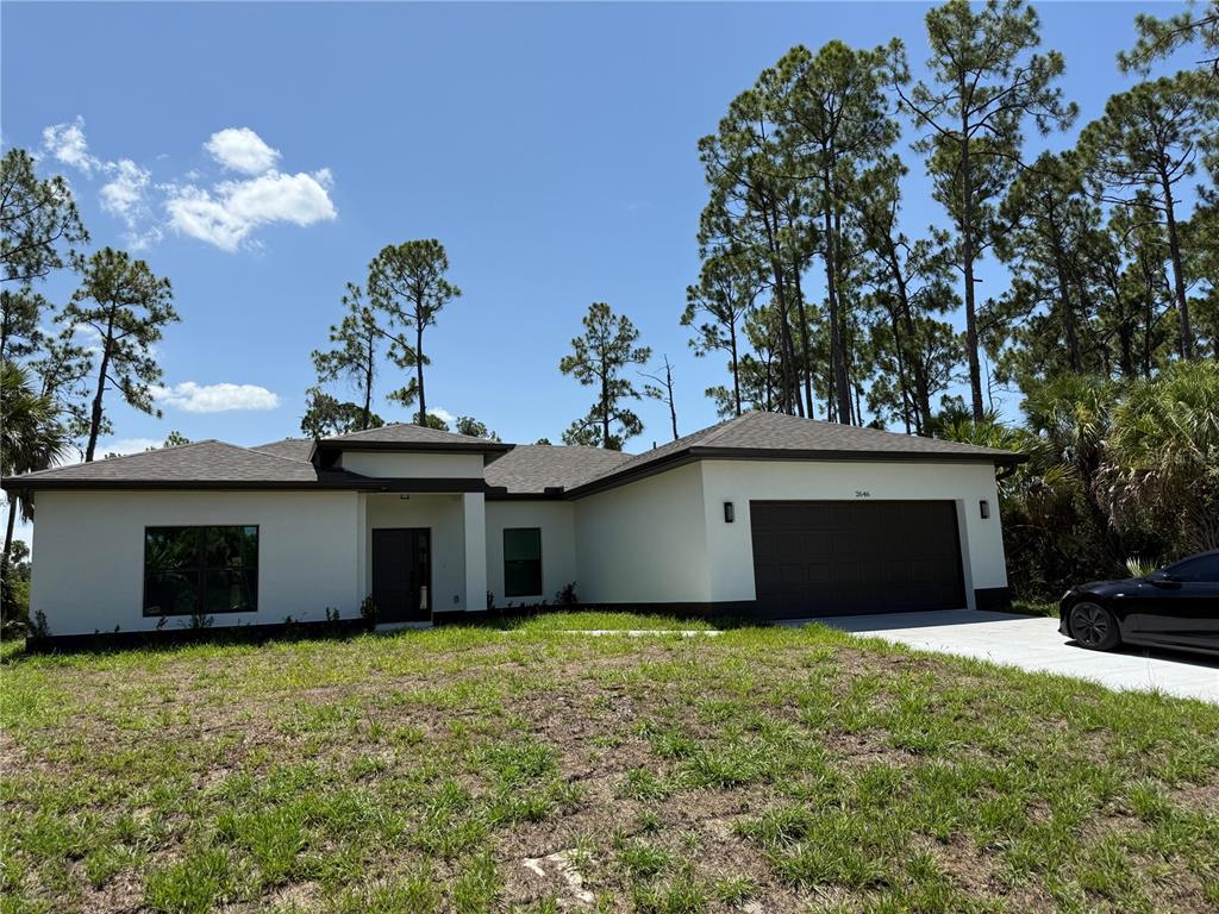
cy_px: 457
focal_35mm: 24
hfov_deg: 71.6
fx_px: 845
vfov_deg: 56.8
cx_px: 610
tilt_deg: +6.9
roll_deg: +2.3
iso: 80
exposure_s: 1/5319
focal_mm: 6.76
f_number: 1.78
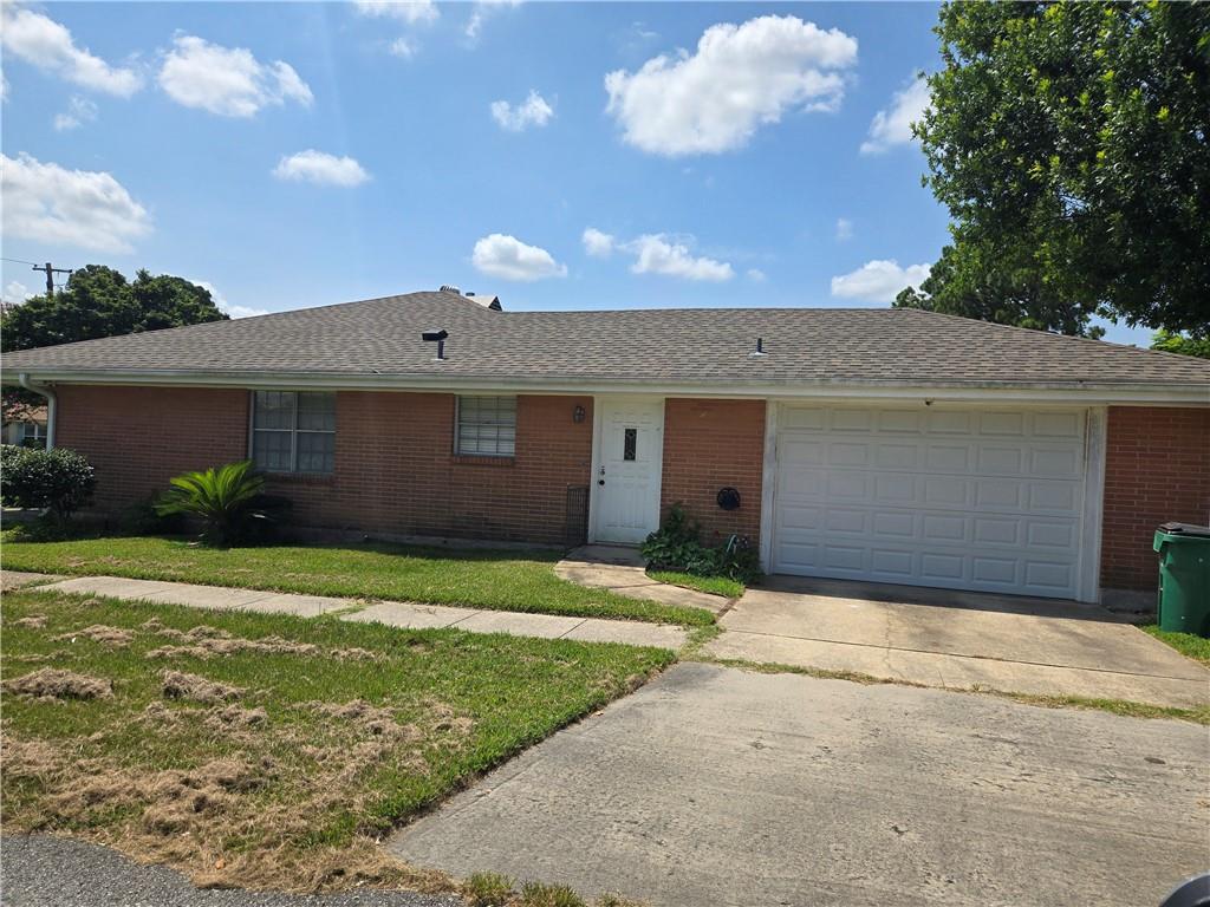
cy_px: 454
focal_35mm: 23
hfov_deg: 73.9
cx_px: 605
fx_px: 804
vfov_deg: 58.9
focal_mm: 5.4
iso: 25
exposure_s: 1/2745
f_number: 1.8
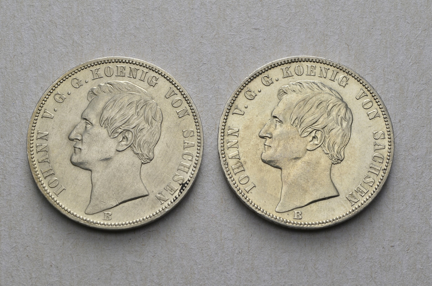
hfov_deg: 24.7
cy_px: 143
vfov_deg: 16.5
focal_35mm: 82
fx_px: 988
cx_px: 216
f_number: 14
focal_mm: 55
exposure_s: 1/250
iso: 400
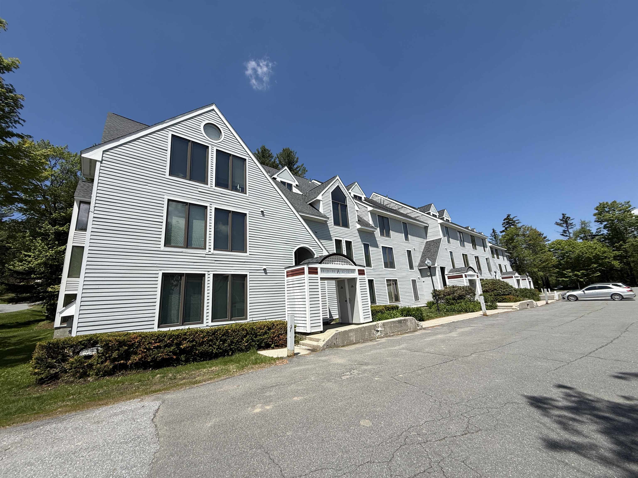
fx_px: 258
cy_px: 239
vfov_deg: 85.7
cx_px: 319
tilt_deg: +14.5
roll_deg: +4.0
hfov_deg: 102.1
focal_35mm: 14
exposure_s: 1/2717
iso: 50
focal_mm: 2.22
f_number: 2.2
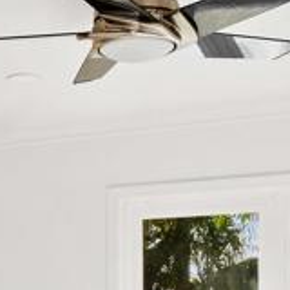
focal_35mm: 87
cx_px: 4
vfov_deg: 19.4
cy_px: 293
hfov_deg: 19.4
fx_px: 825
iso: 640
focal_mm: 16
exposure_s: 1/250
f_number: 6.3
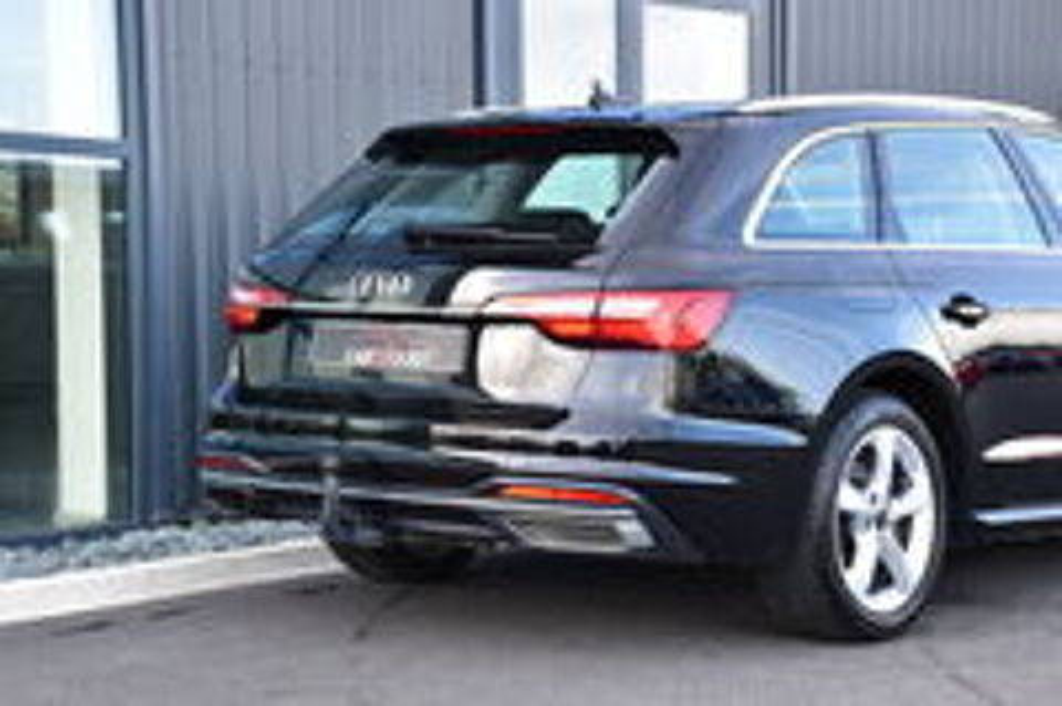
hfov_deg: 27.0
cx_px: 531
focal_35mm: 75
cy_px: 353
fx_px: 2210
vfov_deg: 18.1
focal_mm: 50
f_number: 8
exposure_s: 1/60
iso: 450
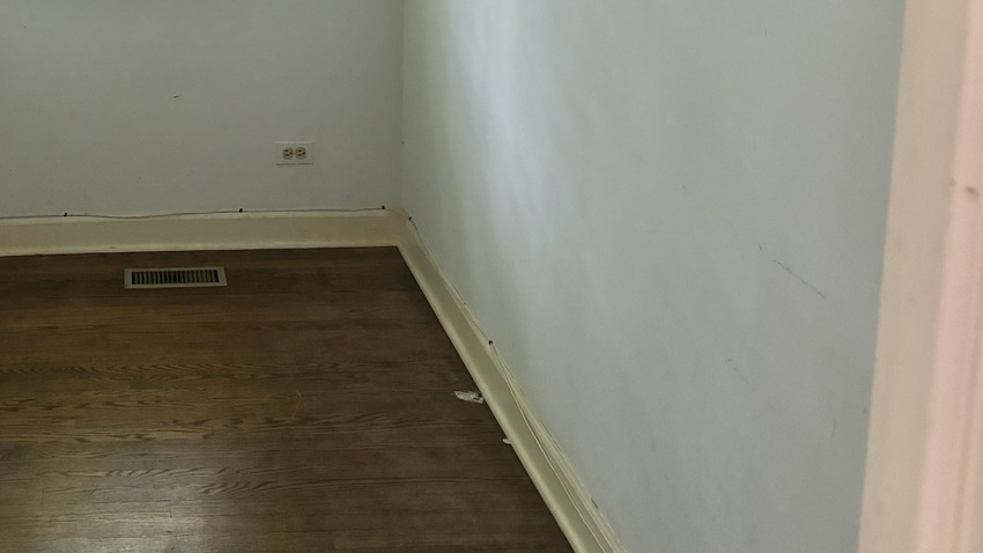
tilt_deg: -9.5
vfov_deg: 23.6
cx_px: 167
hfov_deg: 40.7
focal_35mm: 48
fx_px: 1251
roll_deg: +0.7
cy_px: -28
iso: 500
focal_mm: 5.96
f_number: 1.6
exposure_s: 1/40
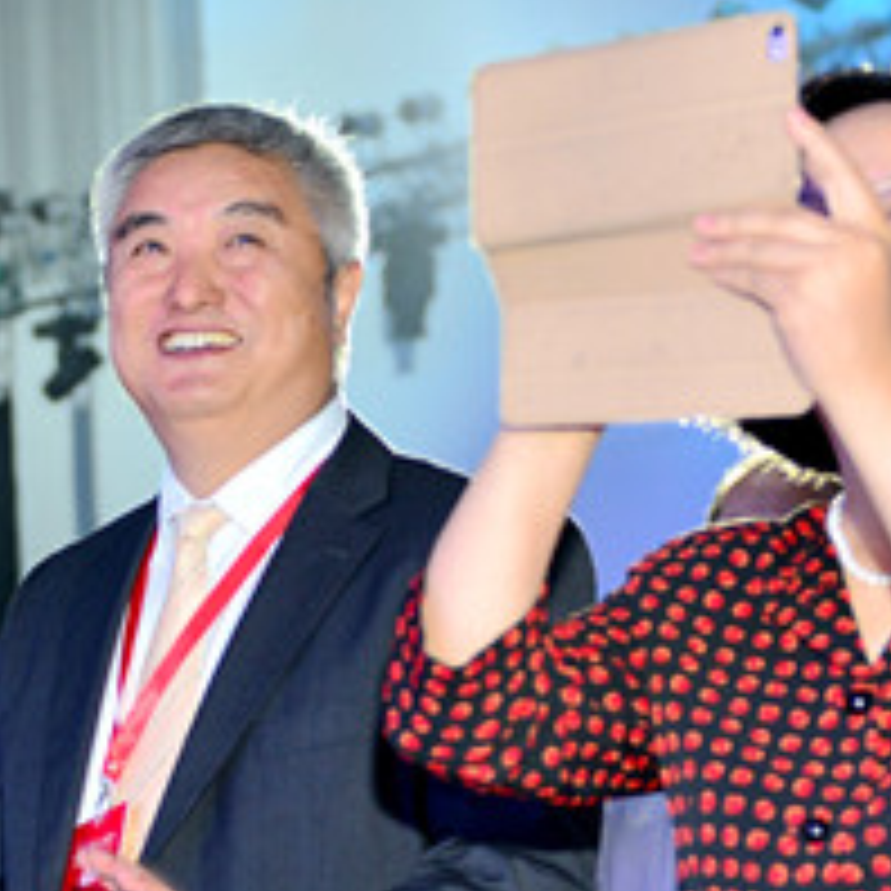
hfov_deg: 11.9
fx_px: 4193
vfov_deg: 12.1
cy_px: 722
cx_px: -148
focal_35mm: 144
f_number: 2.8
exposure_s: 1/60
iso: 200
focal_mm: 42
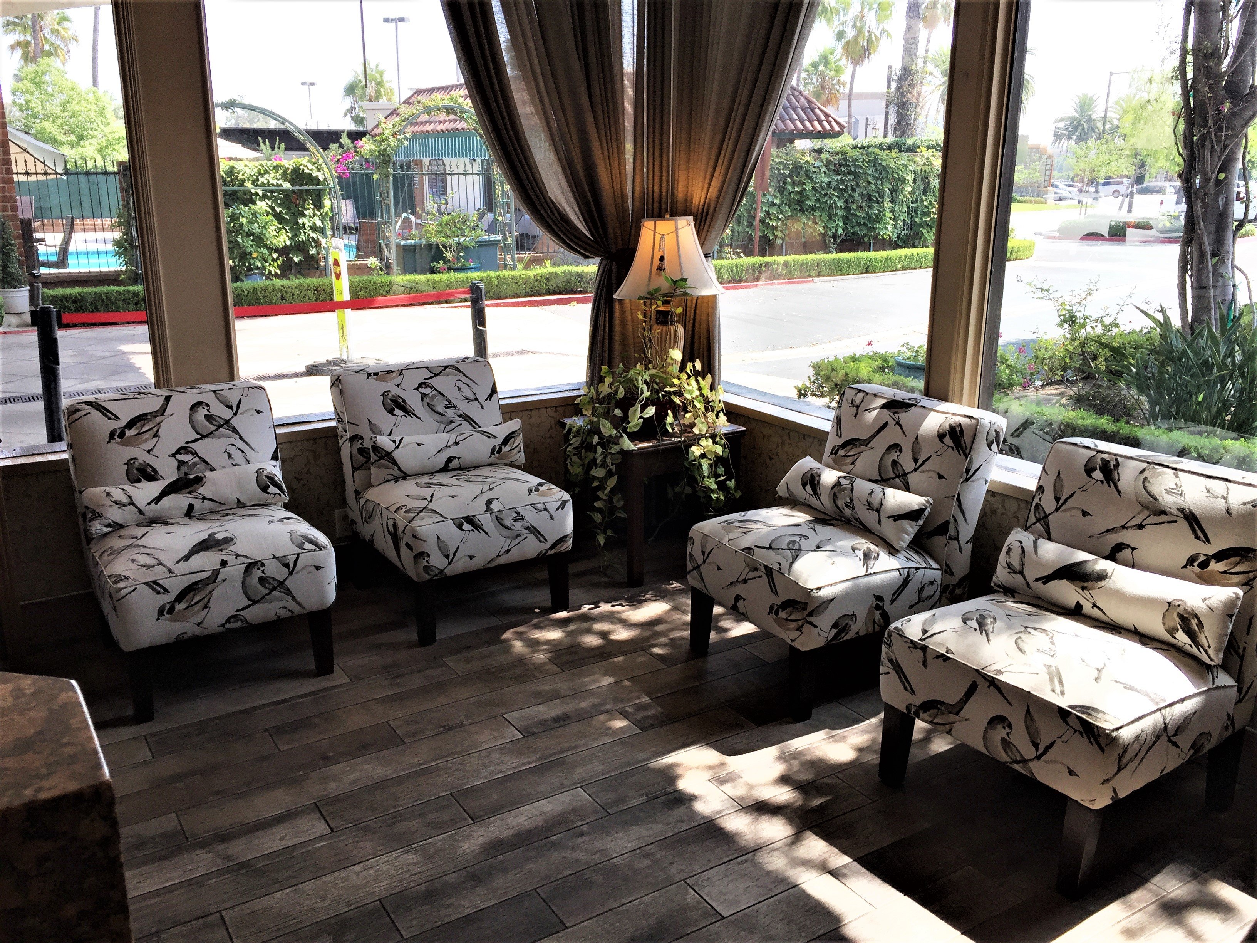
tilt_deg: -14.9
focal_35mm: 29
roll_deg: -1.9
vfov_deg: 48.2
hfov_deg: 61.7
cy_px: 472
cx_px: 628
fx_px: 1053
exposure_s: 1/297
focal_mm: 4.15
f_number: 2.2
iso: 32
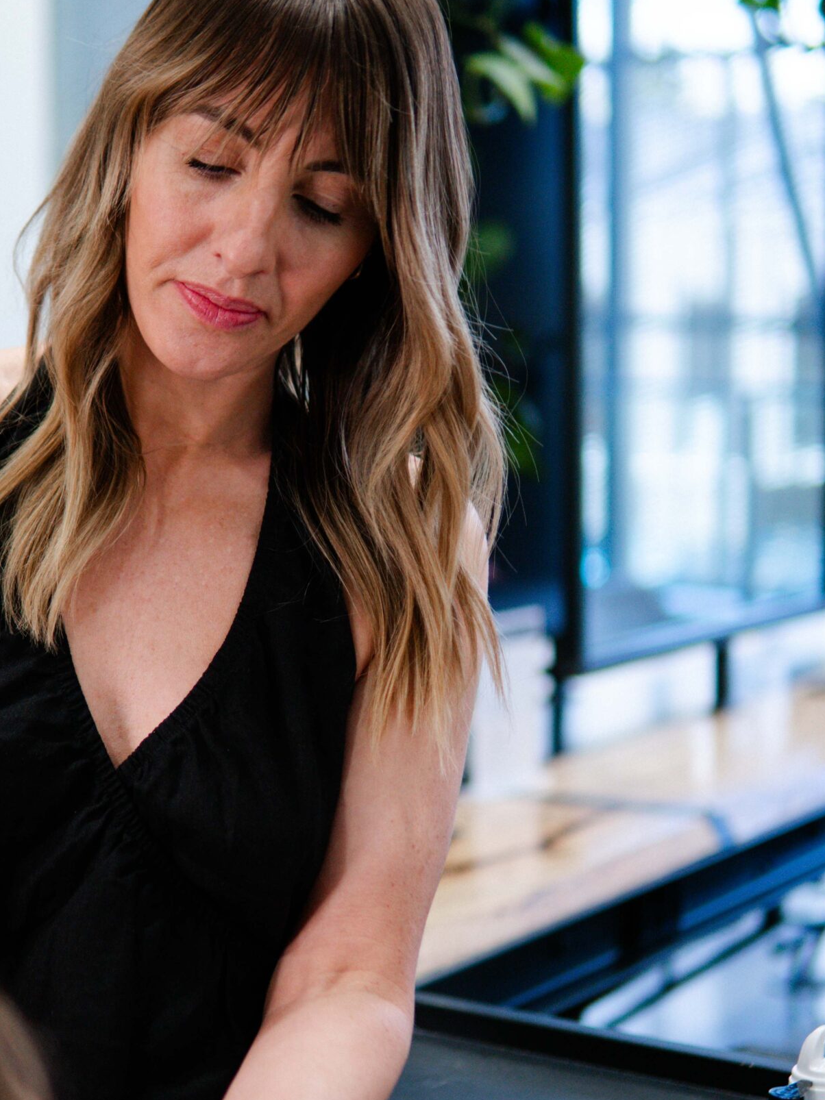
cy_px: 665
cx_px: 267
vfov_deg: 28.1
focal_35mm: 69
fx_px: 2193
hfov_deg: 21.2
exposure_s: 1/800
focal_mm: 30
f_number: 1.4
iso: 400
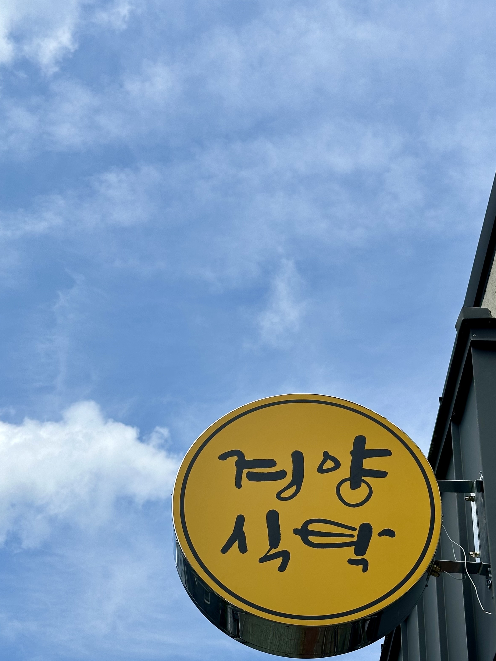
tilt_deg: +38.1
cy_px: 370
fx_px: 1185
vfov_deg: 31.2
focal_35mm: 62
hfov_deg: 23.6
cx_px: 295
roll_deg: -2.7
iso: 64
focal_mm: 6.86
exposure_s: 1/5882
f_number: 1.78
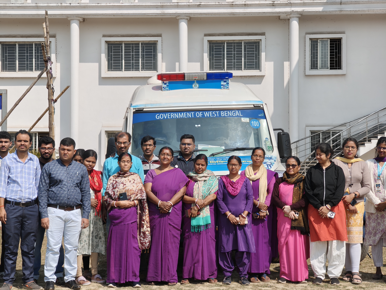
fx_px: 781
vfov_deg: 21.0
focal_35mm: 70
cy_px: 145
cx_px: 193
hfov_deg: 27.8
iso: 71
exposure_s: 1/1665
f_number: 2.55
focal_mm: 13.3
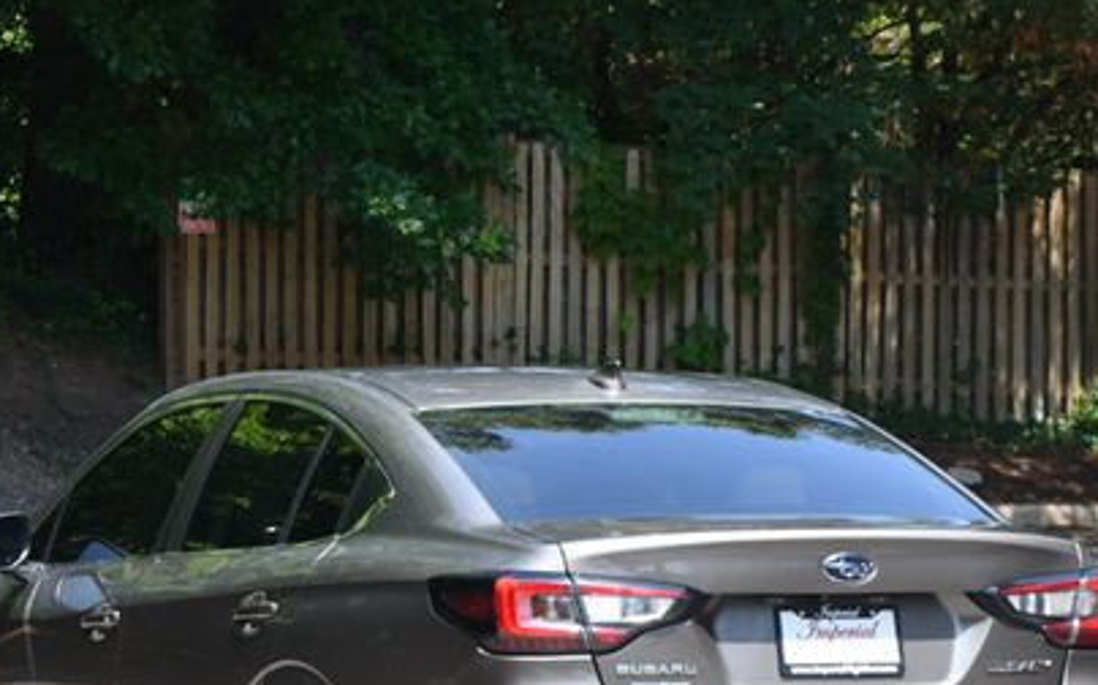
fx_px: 5653
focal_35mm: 189
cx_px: 492
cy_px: 512
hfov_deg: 11.1
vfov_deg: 6.9
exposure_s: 1/250
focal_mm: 78
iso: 200
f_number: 7.1
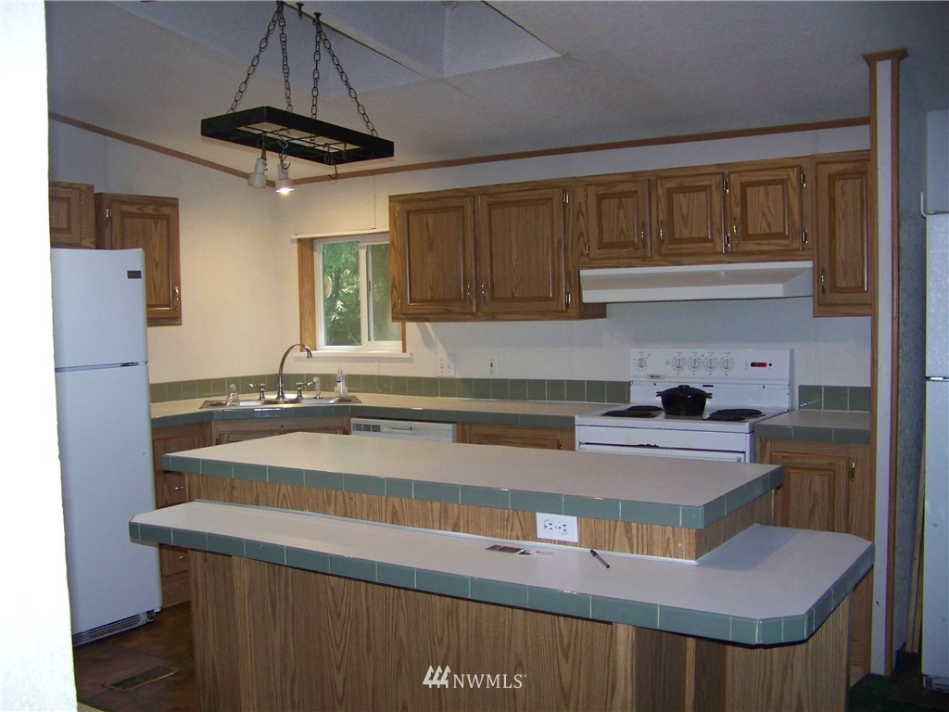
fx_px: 987
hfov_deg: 51.4
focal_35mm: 36
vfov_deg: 39.7
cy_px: 356
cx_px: 474
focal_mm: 5.85
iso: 200
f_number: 2.8
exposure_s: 1/30
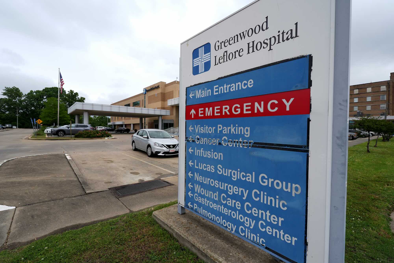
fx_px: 175
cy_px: 132
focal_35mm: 16
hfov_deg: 96.7
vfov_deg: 73.7
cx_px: 197
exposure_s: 1/400
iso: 125
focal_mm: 16
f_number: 7.1
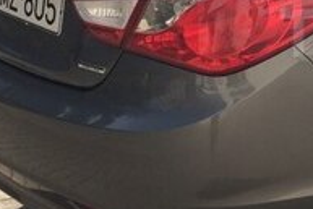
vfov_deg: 13.2
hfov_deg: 18.0
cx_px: 446
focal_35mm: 103
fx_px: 896
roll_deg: -0.6
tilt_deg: -19.0
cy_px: 33
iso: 32
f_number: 2.2
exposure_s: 1/1642
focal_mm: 4.15
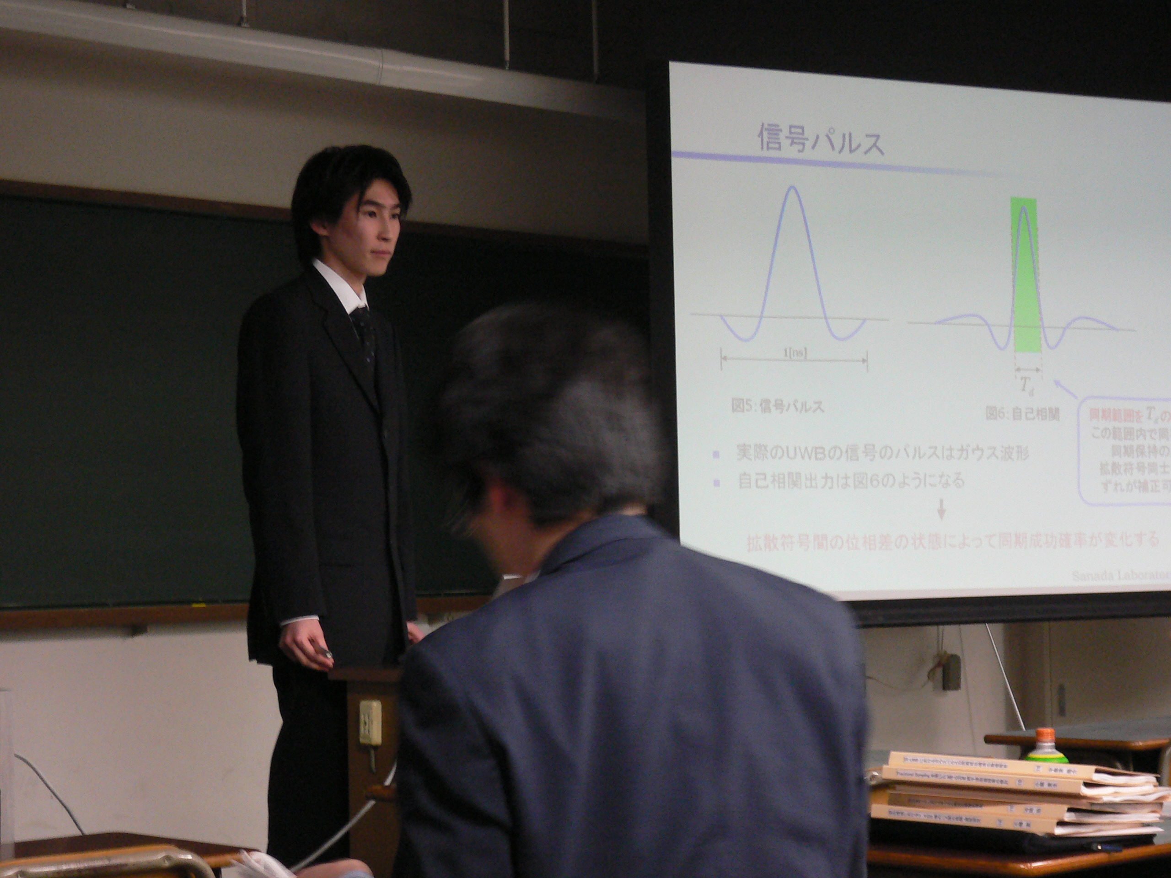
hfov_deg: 26.3
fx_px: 2503
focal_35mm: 74
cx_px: 586
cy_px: 439
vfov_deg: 19.9
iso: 200
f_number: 4.2
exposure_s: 1/8
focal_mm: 12.3
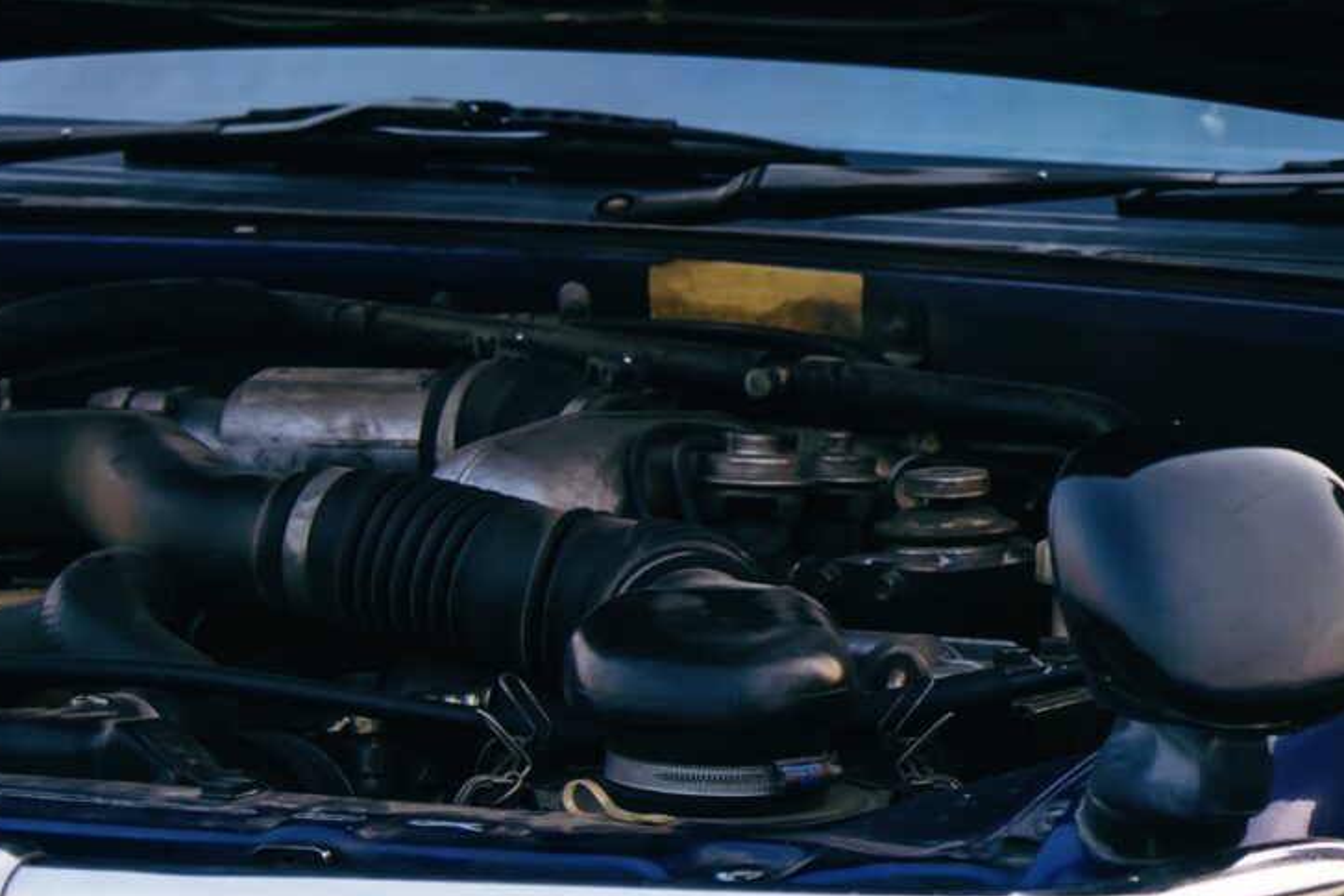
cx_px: 2132
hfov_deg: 11.6
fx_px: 6310
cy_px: 186
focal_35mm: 169
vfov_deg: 8.1
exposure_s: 1/200
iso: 320
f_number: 4
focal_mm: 48
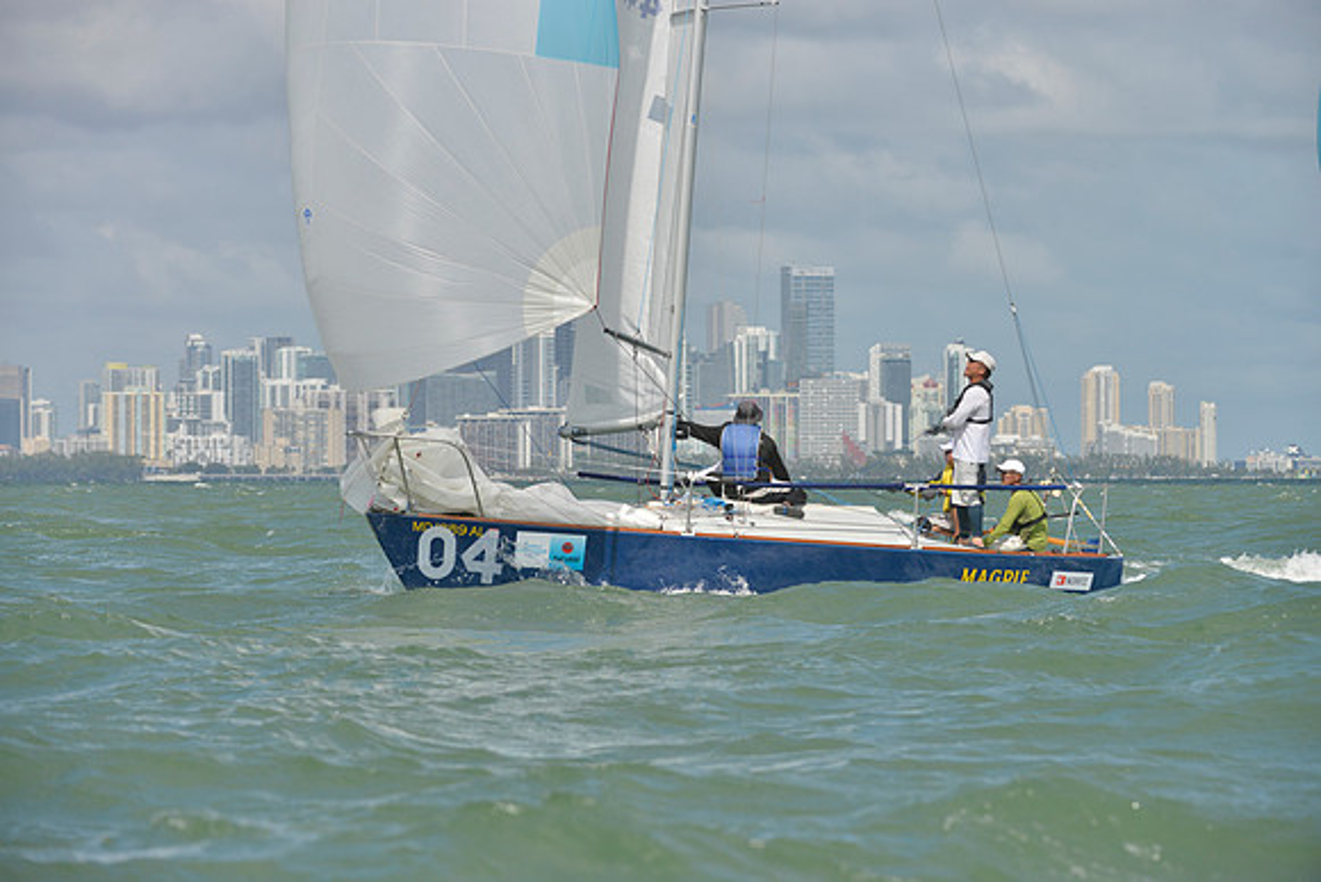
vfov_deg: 6.9
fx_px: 7340
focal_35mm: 200
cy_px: 441
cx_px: 660
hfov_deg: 10.3
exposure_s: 1/1600
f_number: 7.1
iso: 280
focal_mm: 200
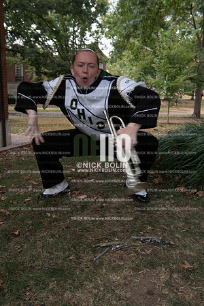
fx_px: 323
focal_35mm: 38
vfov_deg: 50.7
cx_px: 102
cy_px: 153
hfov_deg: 35.1
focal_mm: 38
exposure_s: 1/100
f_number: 8
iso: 500
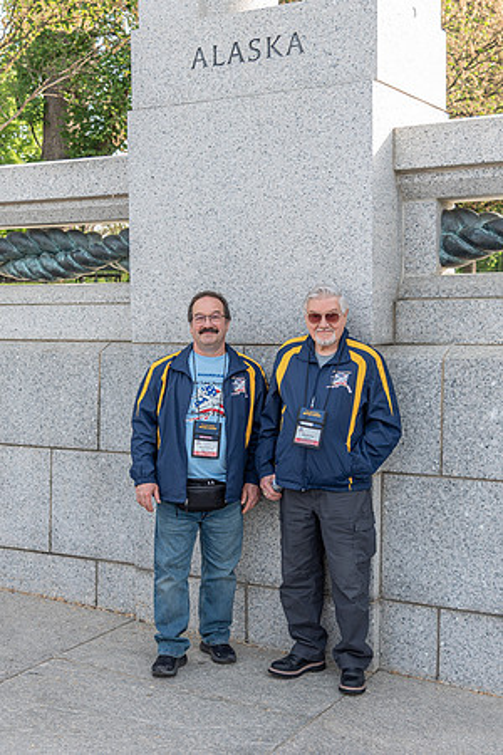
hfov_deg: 27.3
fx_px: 1033
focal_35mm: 49
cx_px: 226
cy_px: 367
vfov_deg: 40.1
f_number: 4
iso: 100
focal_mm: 32
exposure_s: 1/125
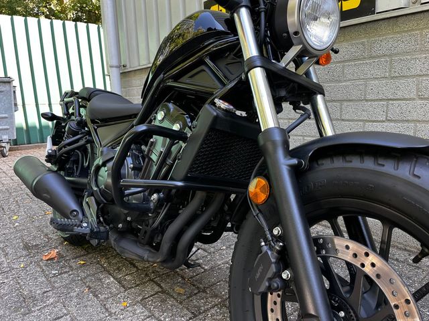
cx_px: 214
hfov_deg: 67.3
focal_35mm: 26
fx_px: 322
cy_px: 160
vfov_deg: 53.1
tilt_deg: -10.6
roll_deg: +0.7
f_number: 1.6
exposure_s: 1/121
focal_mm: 5.1
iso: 80
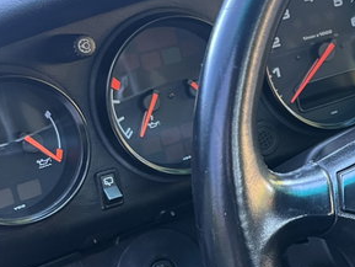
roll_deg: +5.5
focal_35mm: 69
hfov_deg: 25.7
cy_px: 165
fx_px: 708
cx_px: 405
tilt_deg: -26.5
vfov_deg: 21.3
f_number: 1.6
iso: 200
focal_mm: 5.1
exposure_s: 1/60
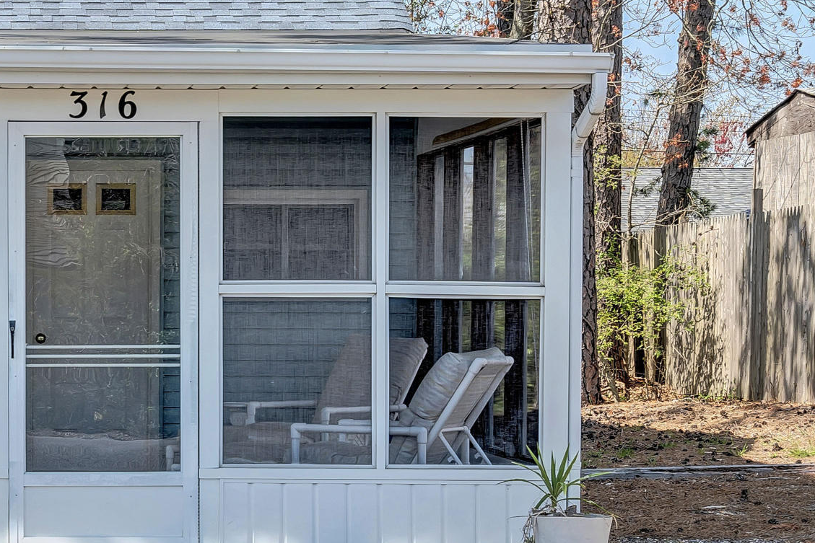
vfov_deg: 14.7
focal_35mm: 93
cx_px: -12
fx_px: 2106
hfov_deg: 21.1
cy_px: 331
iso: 100
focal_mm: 35
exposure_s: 1/200
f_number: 8
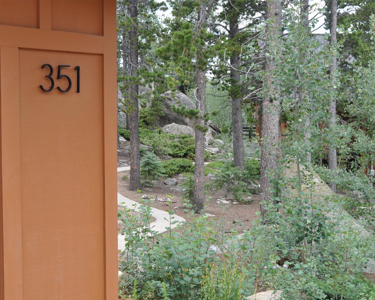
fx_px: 661
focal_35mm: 60
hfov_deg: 31.7
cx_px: 206
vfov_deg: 25.6
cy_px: 150
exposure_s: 1/60
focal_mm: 35
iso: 200
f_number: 8
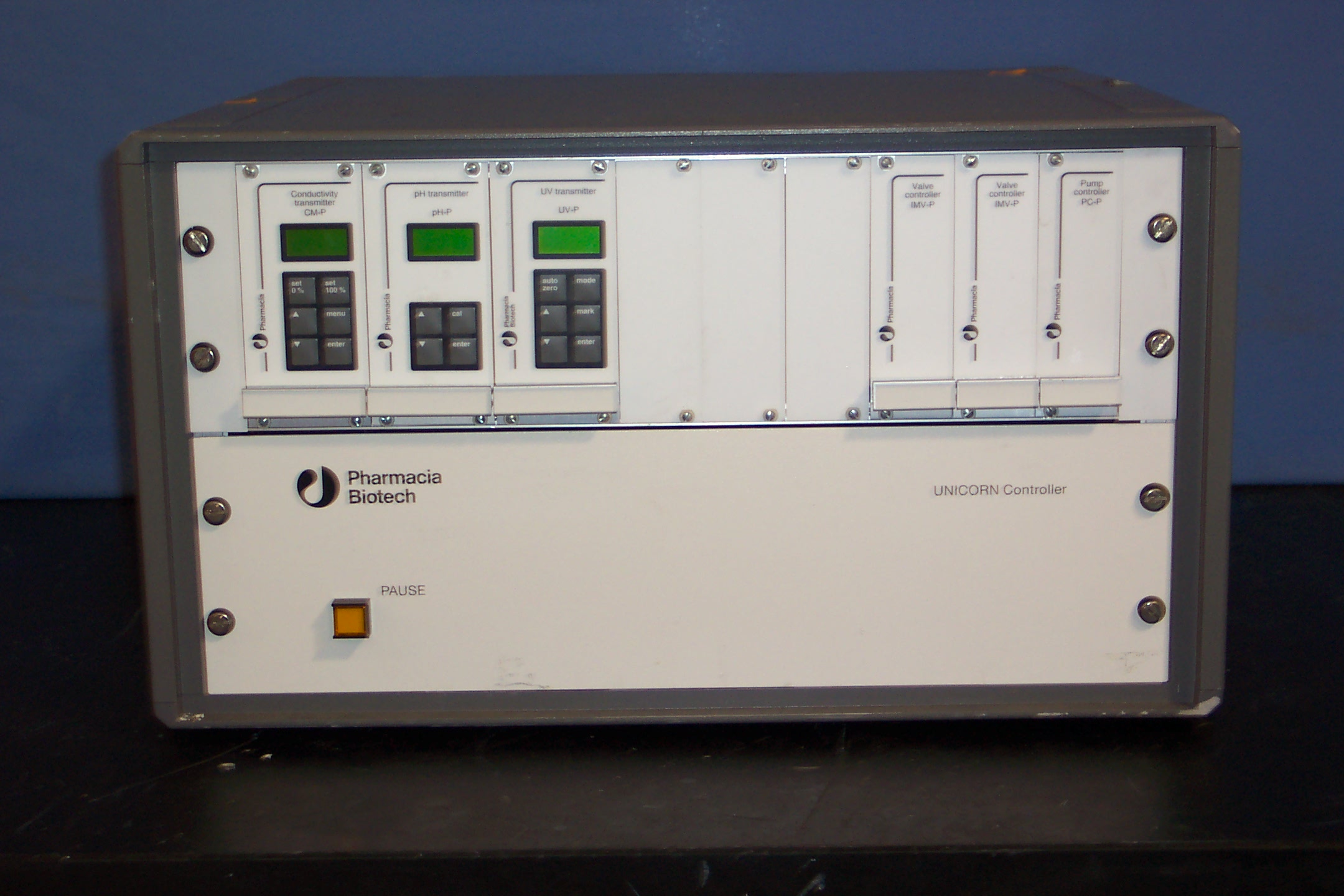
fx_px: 2352
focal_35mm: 63
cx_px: 672
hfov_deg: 31.9
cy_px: 448
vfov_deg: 21.6
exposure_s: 1/45
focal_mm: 13.3
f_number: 3.4
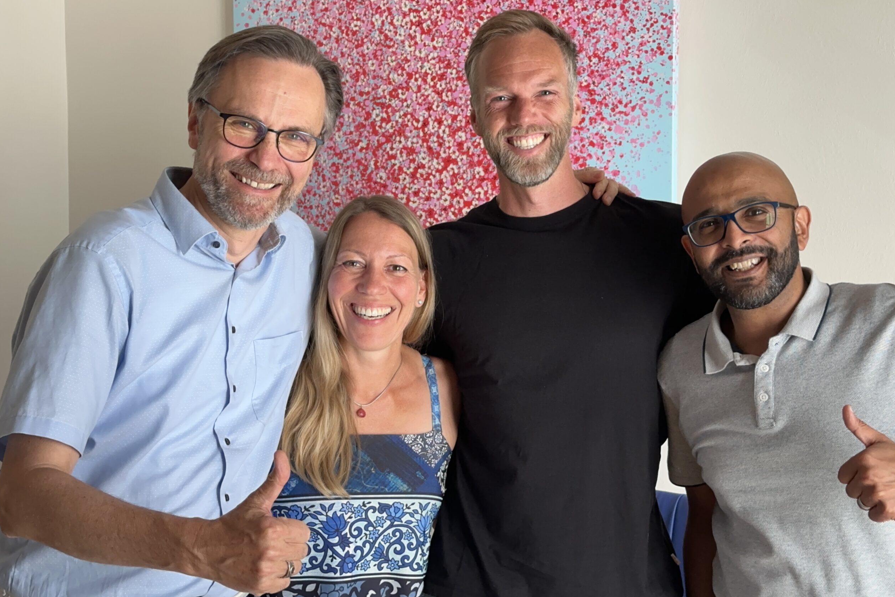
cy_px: 272
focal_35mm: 51
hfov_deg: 38.9
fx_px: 1268
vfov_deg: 26.5
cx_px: 454
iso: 80
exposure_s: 1/140
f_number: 1.78
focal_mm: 6.86
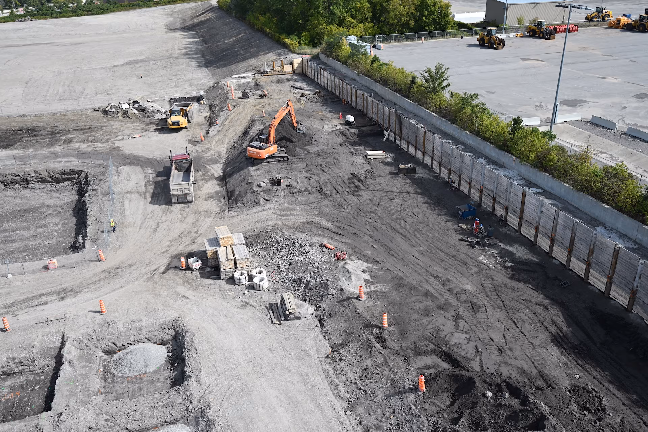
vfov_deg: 43.6
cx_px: 324
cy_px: 216
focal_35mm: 30
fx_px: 540
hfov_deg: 61.9
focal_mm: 30
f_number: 6.3
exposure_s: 1/320
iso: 100
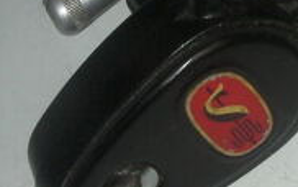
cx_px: 260
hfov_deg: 19.3
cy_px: -5
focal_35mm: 106
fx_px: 861
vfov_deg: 12.2
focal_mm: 6.3
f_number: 5.6
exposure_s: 1/30
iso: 200
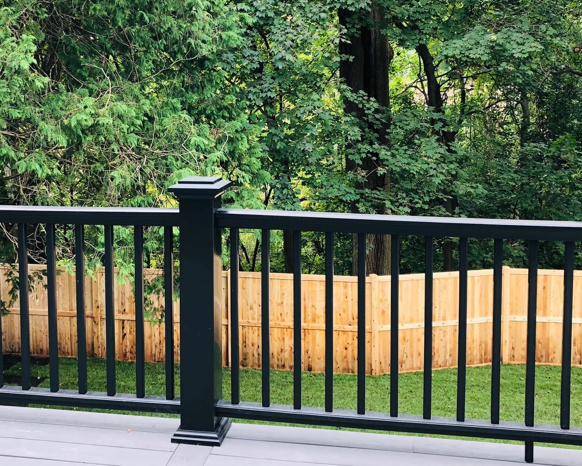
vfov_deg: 33.1
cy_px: 148
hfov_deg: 41.1
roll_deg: -0.1
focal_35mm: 45
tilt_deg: -5.4
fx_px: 775
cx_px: 272
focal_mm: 3.99
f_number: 1.8
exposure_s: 1/120
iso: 50
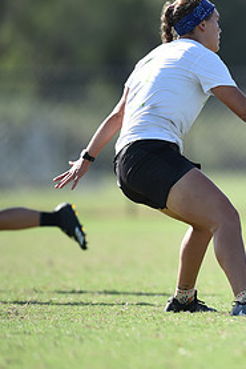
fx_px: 8558
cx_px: 367
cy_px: 149
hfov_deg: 1.6
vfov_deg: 2.5
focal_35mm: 836
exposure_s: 1/800
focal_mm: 400
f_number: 2.8
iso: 100
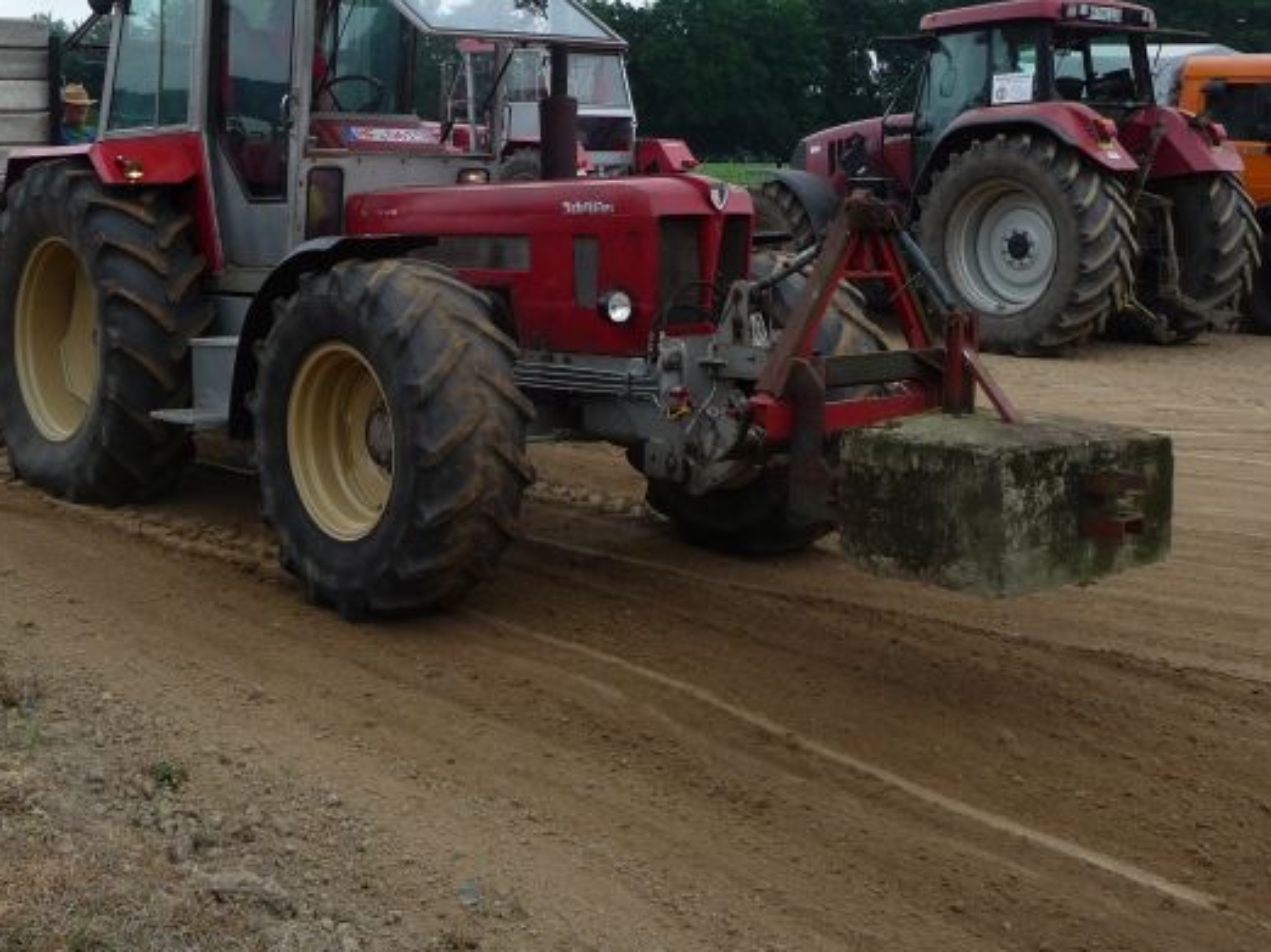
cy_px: 261
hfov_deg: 41.0
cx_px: 494
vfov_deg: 31.0
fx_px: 1688
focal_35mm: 46
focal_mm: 5
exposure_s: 1/400
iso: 100
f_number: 3.4
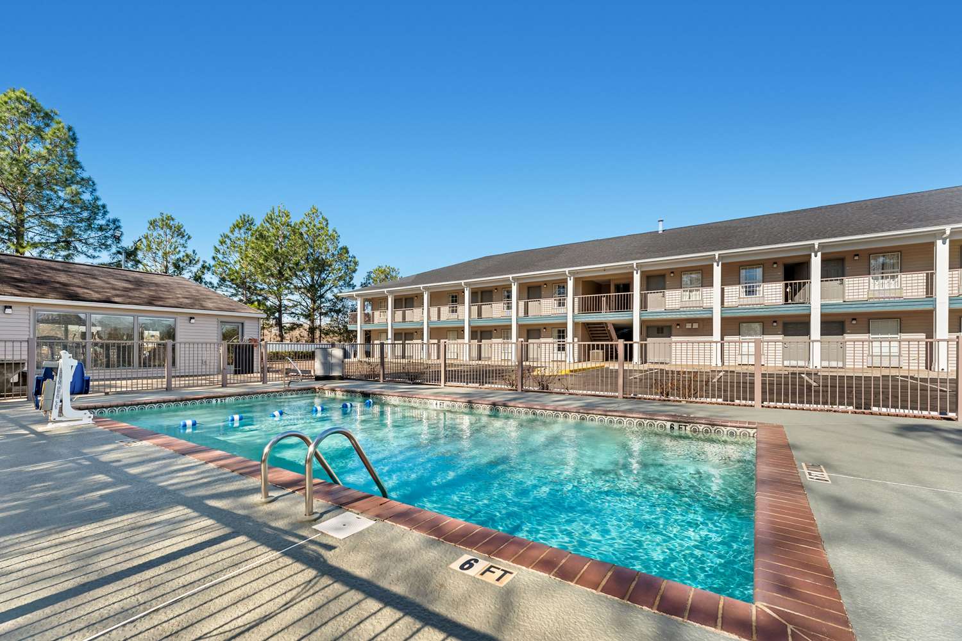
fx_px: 374
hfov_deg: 104.3
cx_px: 481
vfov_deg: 81.2
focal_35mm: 14
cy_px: 320
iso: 320
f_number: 8
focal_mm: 14
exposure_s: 1/160
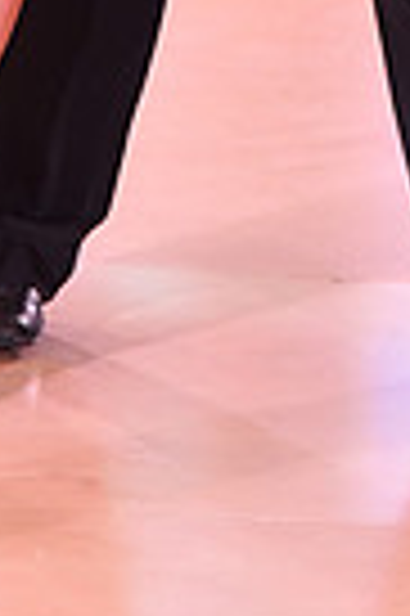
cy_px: -571
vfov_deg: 4.6
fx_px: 7638
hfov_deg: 3.1
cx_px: 331
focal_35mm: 446
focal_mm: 105
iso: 2500
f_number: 5.6
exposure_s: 1/250
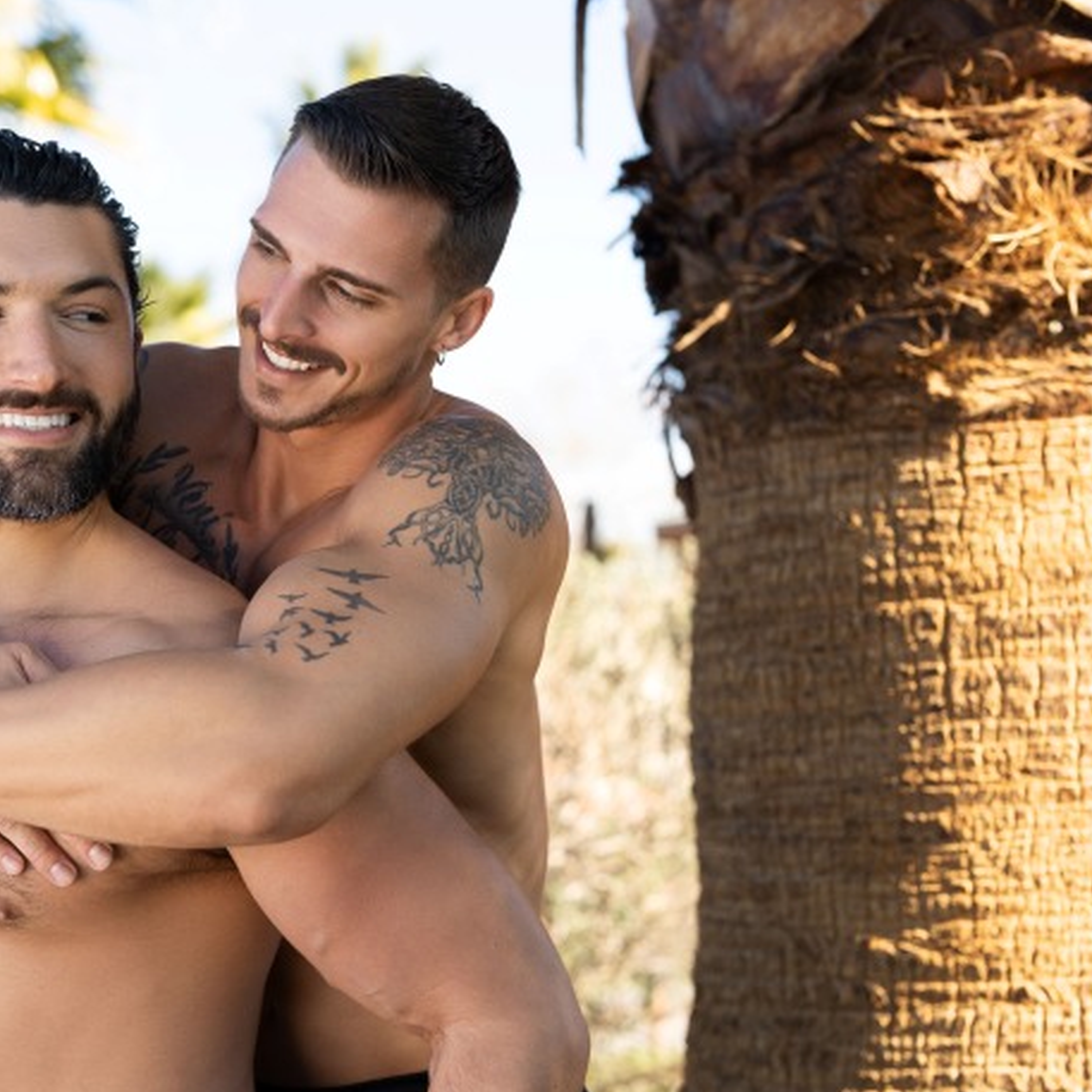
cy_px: 550
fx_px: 2320
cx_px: 335
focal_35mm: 65
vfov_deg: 26.5
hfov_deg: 26.3
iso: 800
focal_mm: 50
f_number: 2.8
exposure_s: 1/4000
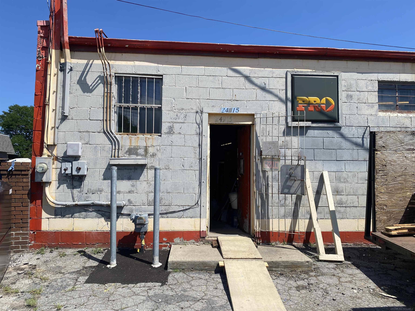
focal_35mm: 26
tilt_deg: +1.7
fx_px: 312
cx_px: 208
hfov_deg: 67.3
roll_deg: -0.8
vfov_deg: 53.1
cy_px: 156
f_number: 1.8
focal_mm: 4.25
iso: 32
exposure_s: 1/3125
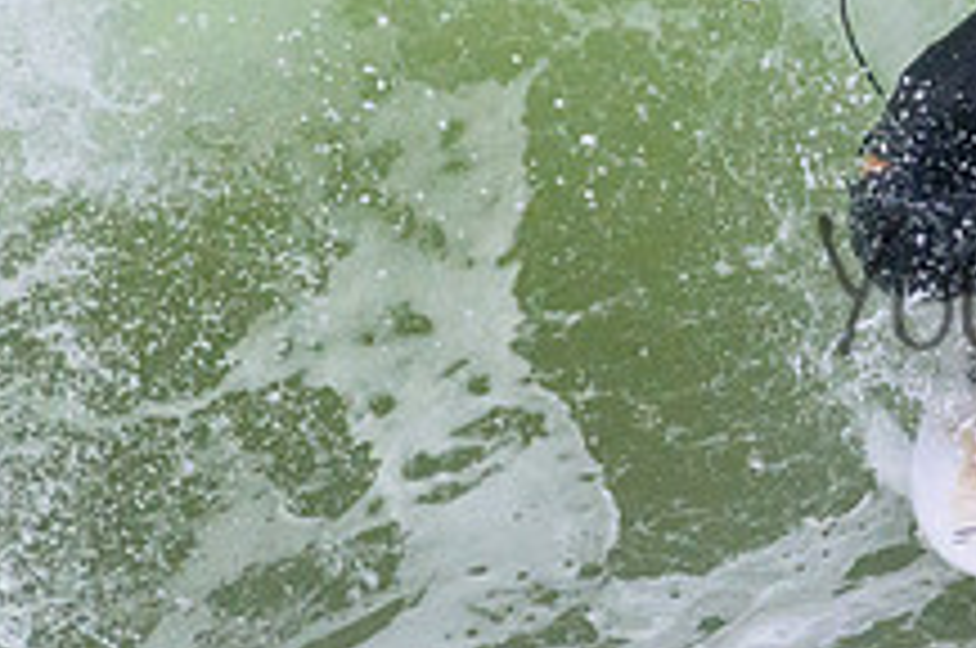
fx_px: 63399
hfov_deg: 0.9
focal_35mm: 2342
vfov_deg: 0.6
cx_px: 1161
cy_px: 164
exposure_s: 1/3200
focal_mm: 800
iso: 3600
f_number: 11
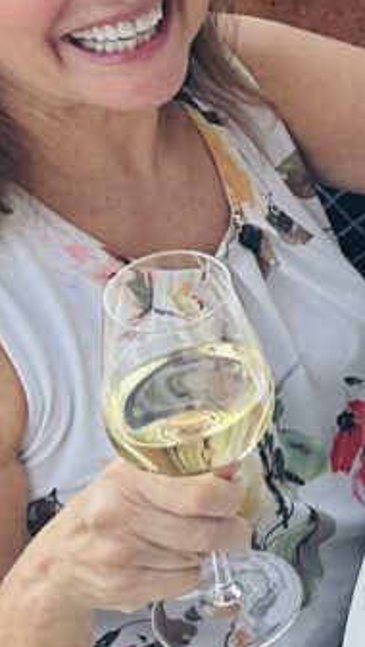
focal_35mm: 124
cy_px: -219
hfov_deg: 8.2
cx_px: 1120
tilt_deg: -32.2
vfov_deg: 16.3
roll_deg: -0.3
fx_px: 2130
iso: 64
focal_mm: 6.86
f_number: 1.78
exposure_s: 1/120
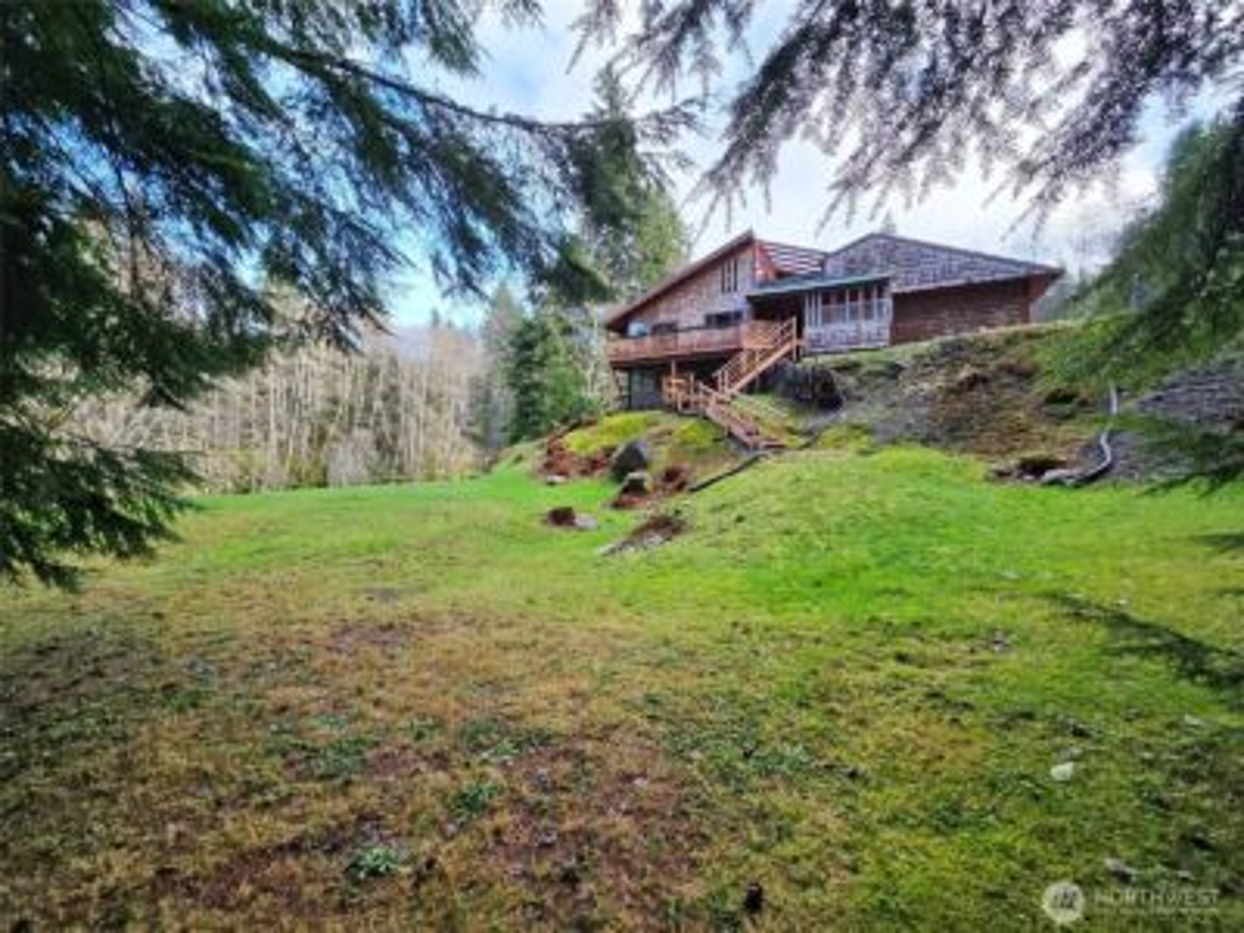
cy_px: 466
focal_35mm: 13
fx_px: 467
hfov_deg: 106.2
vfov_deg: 89.9
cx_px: 622
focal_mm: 2.2
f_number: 2.2
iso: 50
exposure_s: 1/435
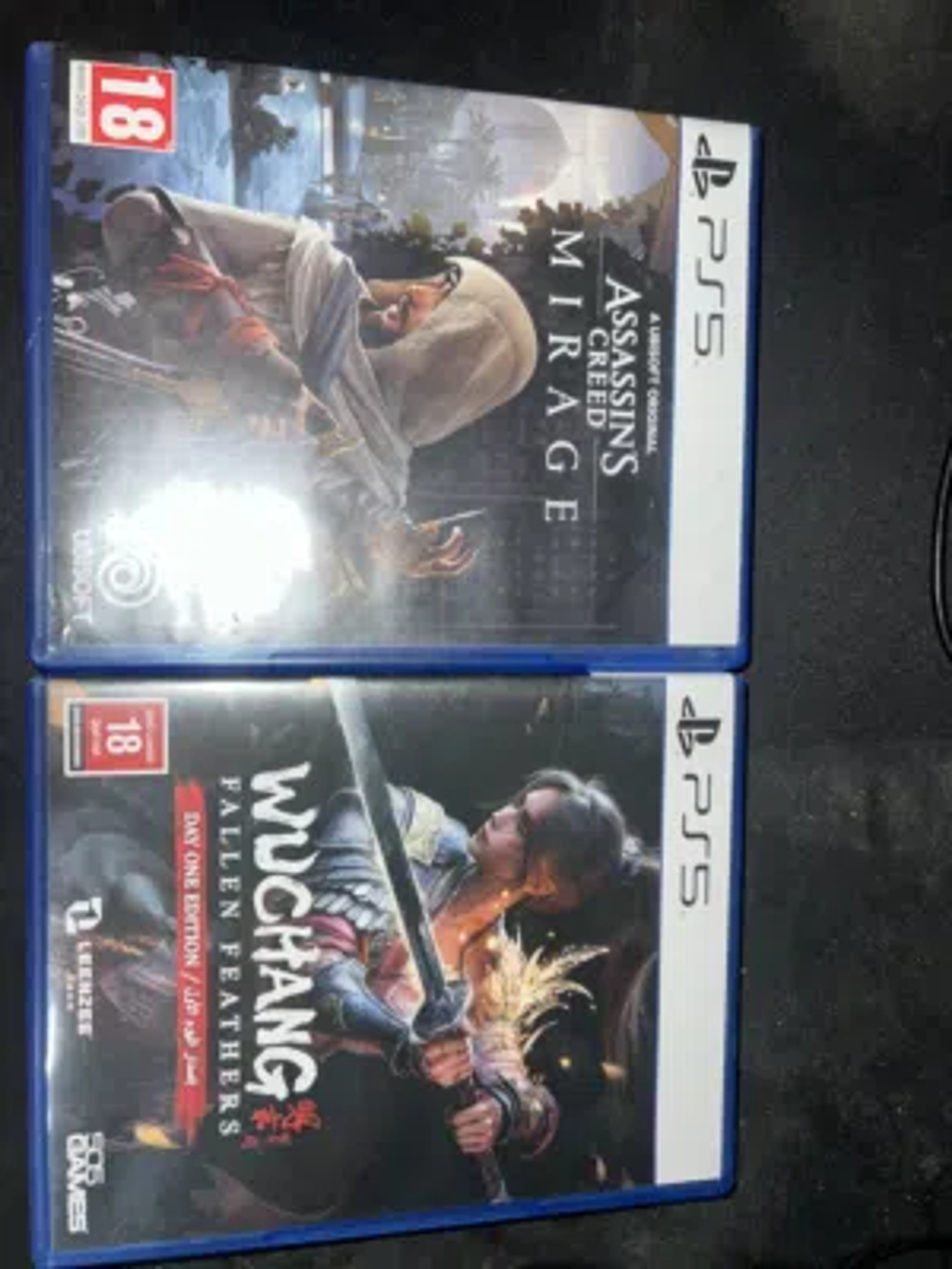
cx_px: 476
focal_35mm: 26
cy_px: 634
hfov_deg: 53.1
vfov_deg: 67.3
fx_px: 953
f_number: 1.5
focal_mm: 5.7
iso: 32
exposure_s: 1/66
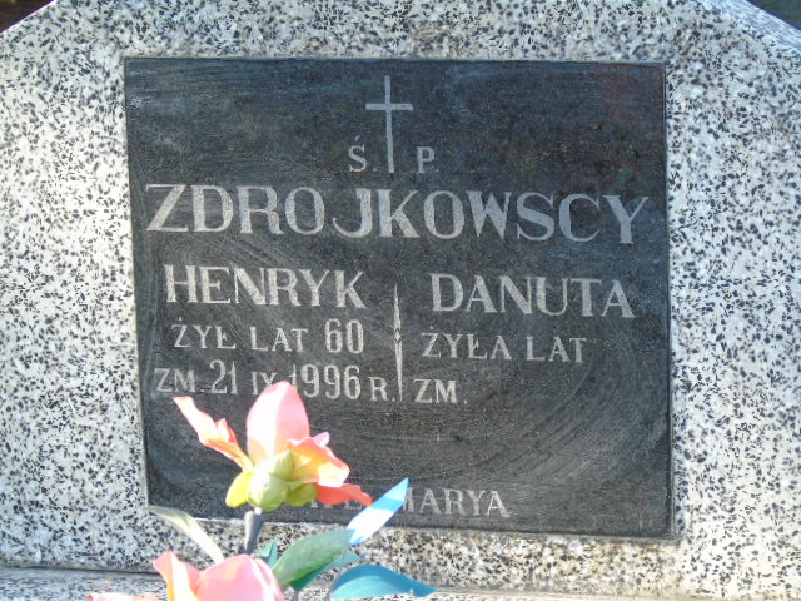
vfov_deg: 9.2
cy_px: 300
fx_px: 3749
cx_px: 400
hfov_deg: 12.2
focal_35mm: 162
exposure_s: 1/125
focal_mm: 29
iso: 250
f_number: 4.9
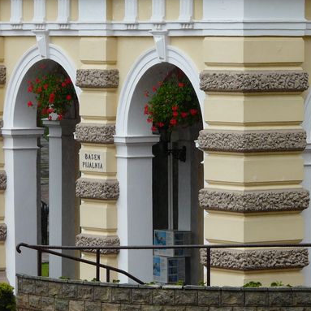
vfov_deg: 5.8
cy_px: 78
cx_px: 218
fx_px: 3080
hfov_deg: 5.8
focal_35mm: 303
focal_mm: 27
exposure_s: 1/250
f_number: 4.5
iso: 100
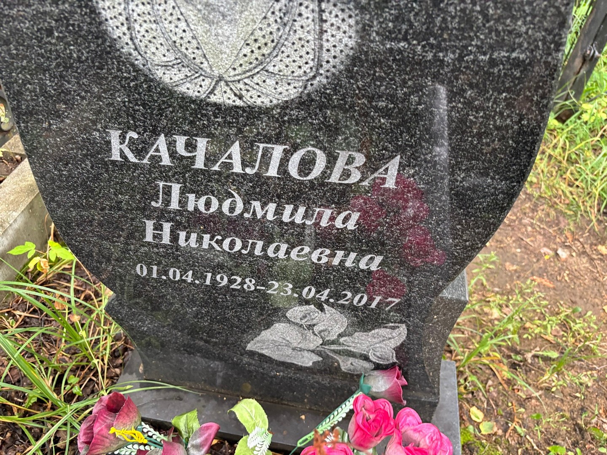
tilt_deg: -47.1
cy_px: 228
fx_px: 456
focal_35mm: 26
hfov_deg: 67.3
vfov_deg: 53.1
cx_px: 304
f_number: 1.6
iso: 250
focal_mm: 5.96
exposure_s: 1/60
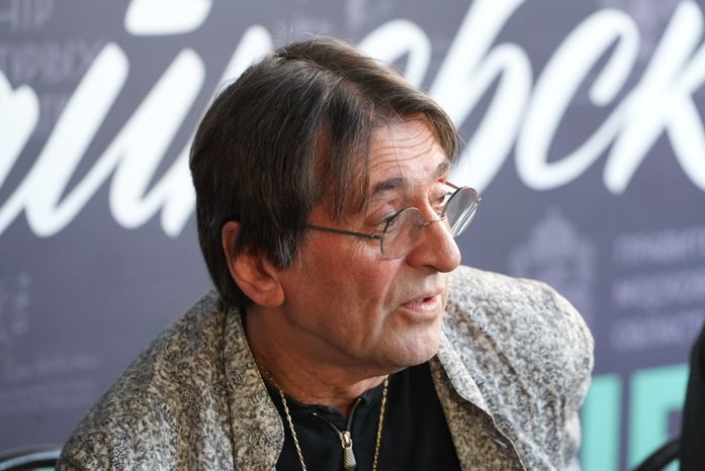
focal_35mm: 200
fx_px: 3920
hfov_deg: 10.3
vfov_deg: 6.9
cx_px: 352
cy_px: 236
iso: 4000
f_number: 5.6
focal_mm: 200
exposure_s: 1/200
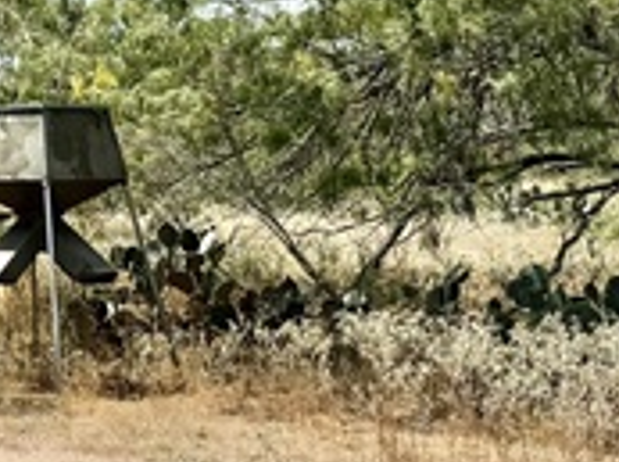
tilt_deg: +3.9
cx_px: -440
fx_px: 1588
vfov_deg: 16.4
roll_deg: -0.8
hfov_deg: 18.2
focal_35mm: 89
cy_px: 72
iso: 80
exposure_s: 1/6711
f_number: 1.78
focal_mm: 6.76
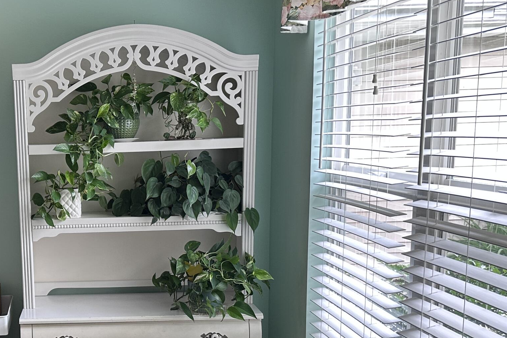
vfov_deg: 27.2
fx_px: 690
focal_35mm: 49
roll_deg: +1.5
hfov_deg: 38.3
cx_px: 77
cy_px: 248
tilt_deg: -9.2
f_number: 1.78
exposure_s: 1/120
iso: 160
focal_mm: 6.86
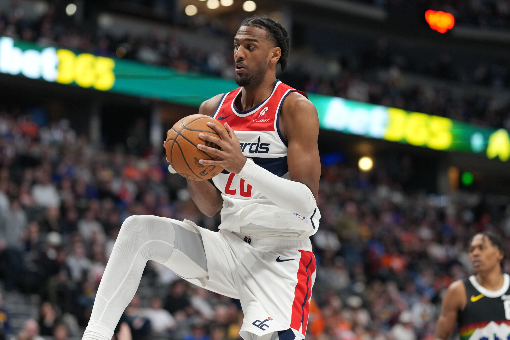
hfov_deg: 16.1
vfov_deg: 10.8
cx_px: 255
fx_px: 1799
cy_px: 170
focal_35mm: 127
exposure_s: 1/2000
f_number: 1.8
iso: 2000
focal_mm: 85
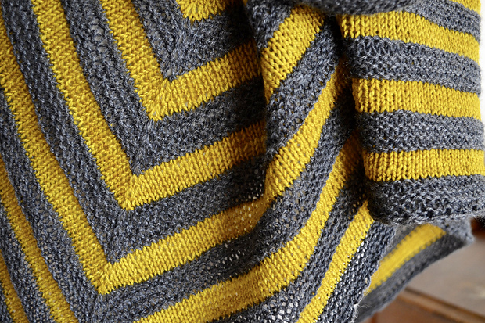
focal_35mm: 34
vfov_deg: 38.9
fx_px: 458
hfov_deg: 55.8
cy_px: 158
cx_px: 239
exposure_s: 1/60
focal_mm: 22
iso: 800
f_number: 4
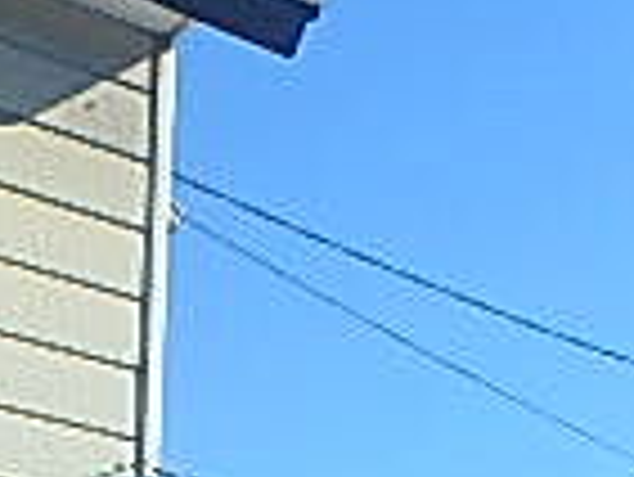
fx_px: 1741
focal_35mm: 95
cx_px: 737
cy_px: 1026
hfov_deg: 19.6
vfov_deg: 13.0
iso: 125
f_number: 3.5
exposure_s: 1/800
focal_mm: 3.7
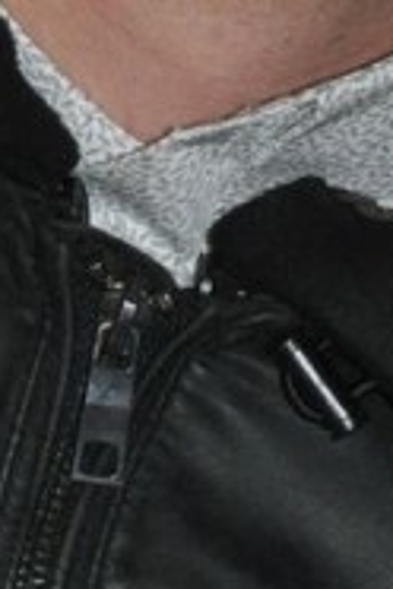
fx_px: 9726
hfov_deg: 2.3
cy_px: -456
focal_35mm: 594
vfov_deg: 3.5
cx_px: 149
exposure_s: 1/60
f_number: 5.3
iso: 800
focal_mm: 72
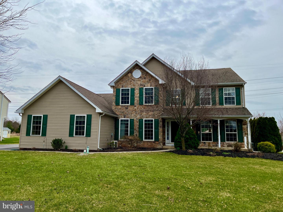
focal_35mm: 26
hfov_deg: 67.3
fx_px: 213
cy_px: 106
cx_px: 142
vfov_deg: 53.1
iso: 50
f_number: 1.6
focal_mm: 5.1
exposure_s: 1/6897
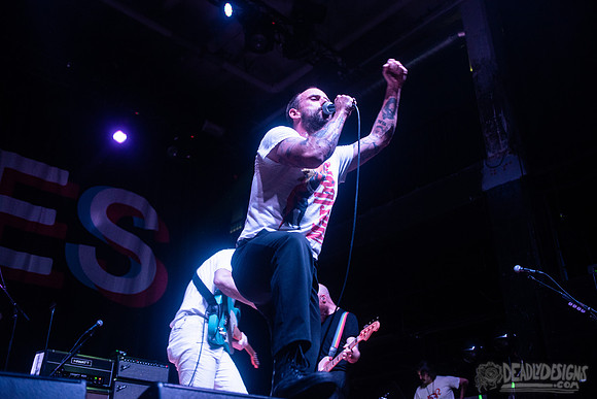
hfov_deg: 54.4
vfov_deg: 37.9
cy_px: 200
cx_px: 298
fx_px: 581
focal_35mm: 35
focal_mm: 35
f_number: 3.2
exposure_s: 1/125
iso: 1600
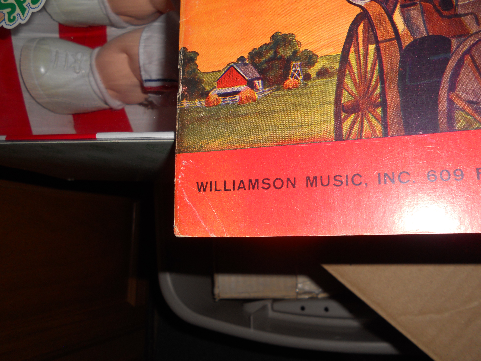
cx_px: 240
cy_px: 180
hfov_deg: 56.8
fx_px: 445
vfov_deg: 44.2
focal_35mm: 32
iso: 80
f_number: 8.8
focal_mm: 5.8
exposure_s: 1/25
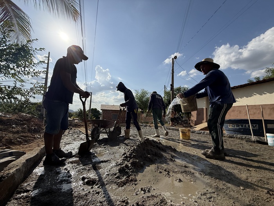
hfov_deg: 102.1
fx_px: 111
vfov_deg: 85.7
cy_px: 103
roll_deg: -2.1
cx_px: 137
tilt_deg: +6.1
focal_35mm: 14
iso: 50
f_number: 2.2
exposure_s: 1/5618
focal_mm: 2.22
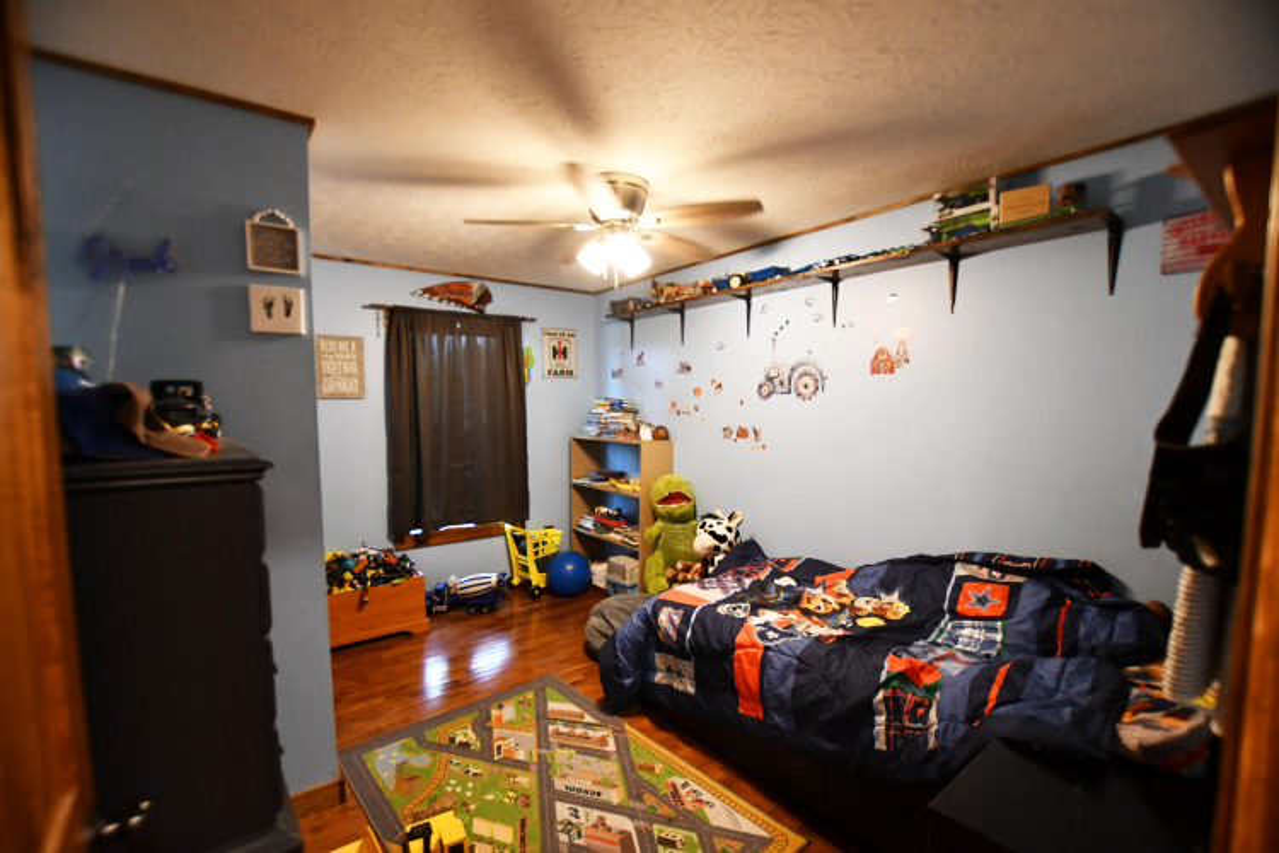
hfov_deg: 100.4
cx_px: 640
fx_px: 533
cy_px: 426
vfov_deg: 77.3
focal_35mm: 15
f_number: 3.5
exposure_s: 1/125
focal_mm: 10
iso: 2500
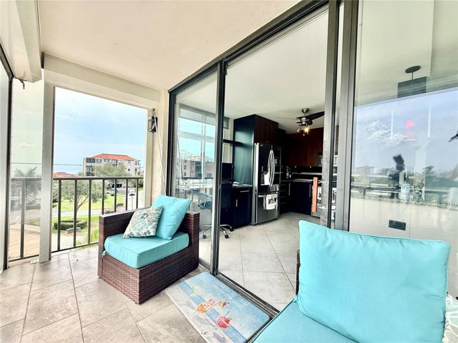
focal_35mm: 14
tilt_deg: +0.1
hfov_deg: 102.1
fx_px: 185
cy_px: 172
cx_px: 229
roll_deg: -1.7
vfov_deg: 85.6
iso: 64
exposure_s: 1/625
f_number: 2.2
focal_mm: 2.22
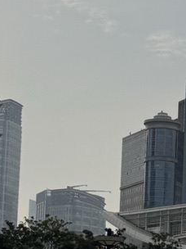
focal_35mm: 158
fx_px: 1132
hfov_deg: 9.3
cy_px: 227
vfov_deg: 12.4
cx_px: 190
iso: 80
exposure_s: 1/9009
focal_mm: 6.76
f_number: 1.78
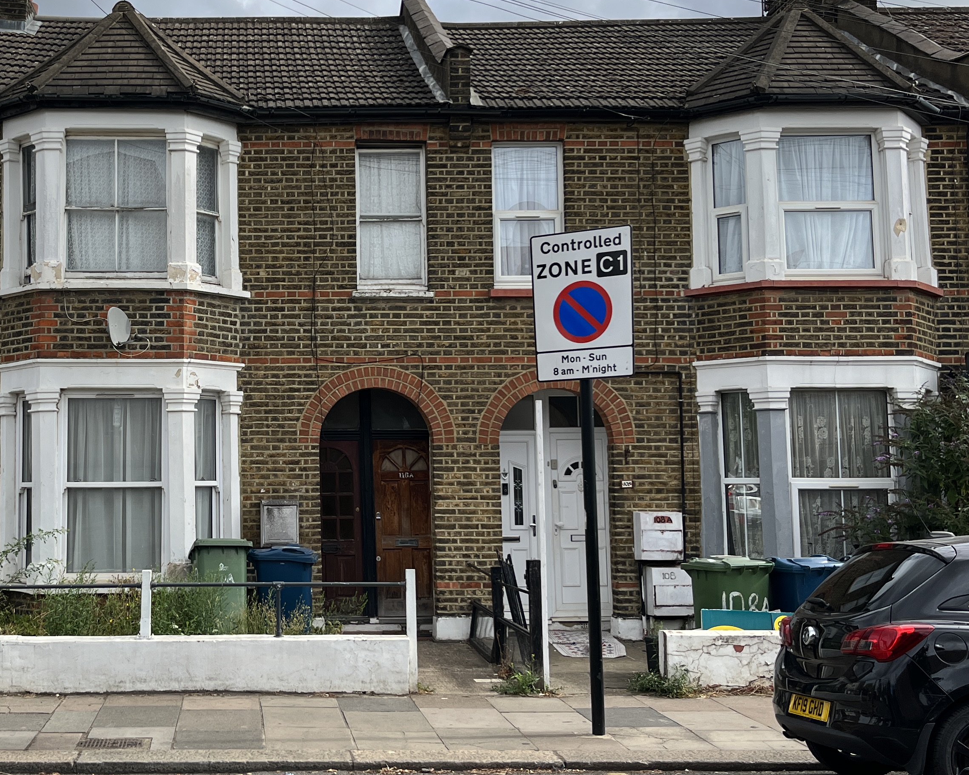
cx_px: 238
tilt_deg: +5.2
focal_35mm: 45
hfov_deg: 40.0
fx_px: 1290
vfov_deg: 33.4
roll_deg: -0.3
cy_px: 345
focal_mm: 5.1
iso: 50
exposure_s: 1/2632
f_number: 1.6
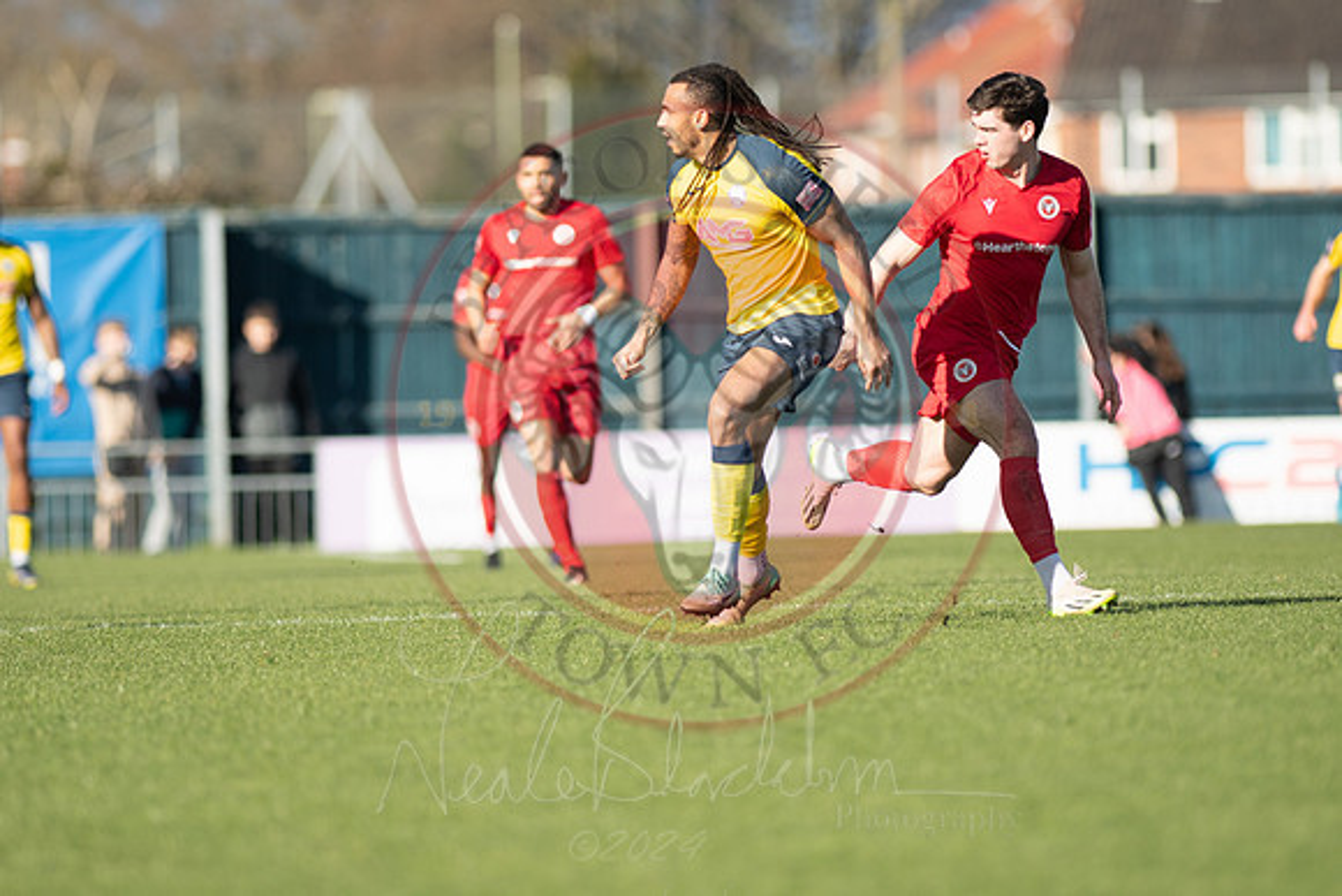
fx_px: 16778
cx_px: 671
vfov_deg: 3.1
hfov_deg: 4.6
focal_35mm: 450
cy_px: 448
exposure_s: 1/3200
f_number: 2.8
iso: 250
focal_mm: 300
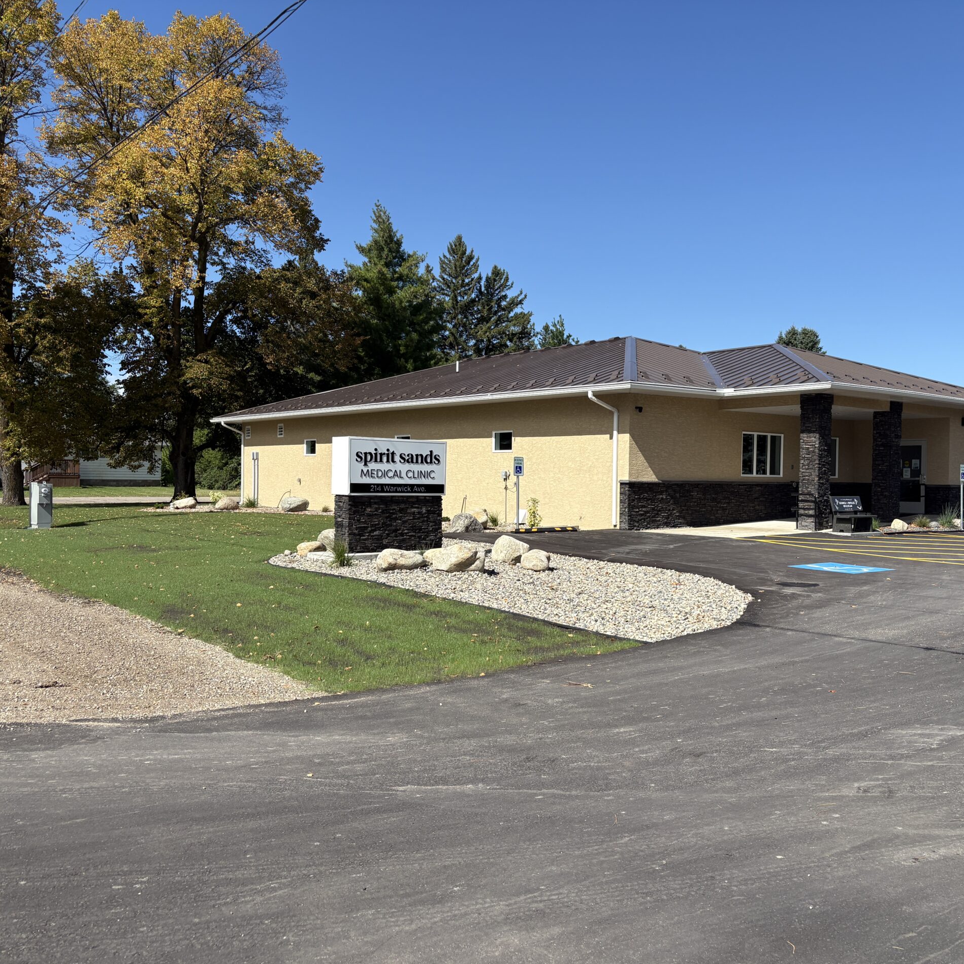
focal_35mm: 31
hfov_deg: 52.3
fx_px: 977
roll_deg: -0.3
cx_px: 552
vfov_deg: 52.5
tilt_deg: -0.8
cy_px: 485
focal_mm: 5.96
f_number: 1.6
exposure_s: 1/3623
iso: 50
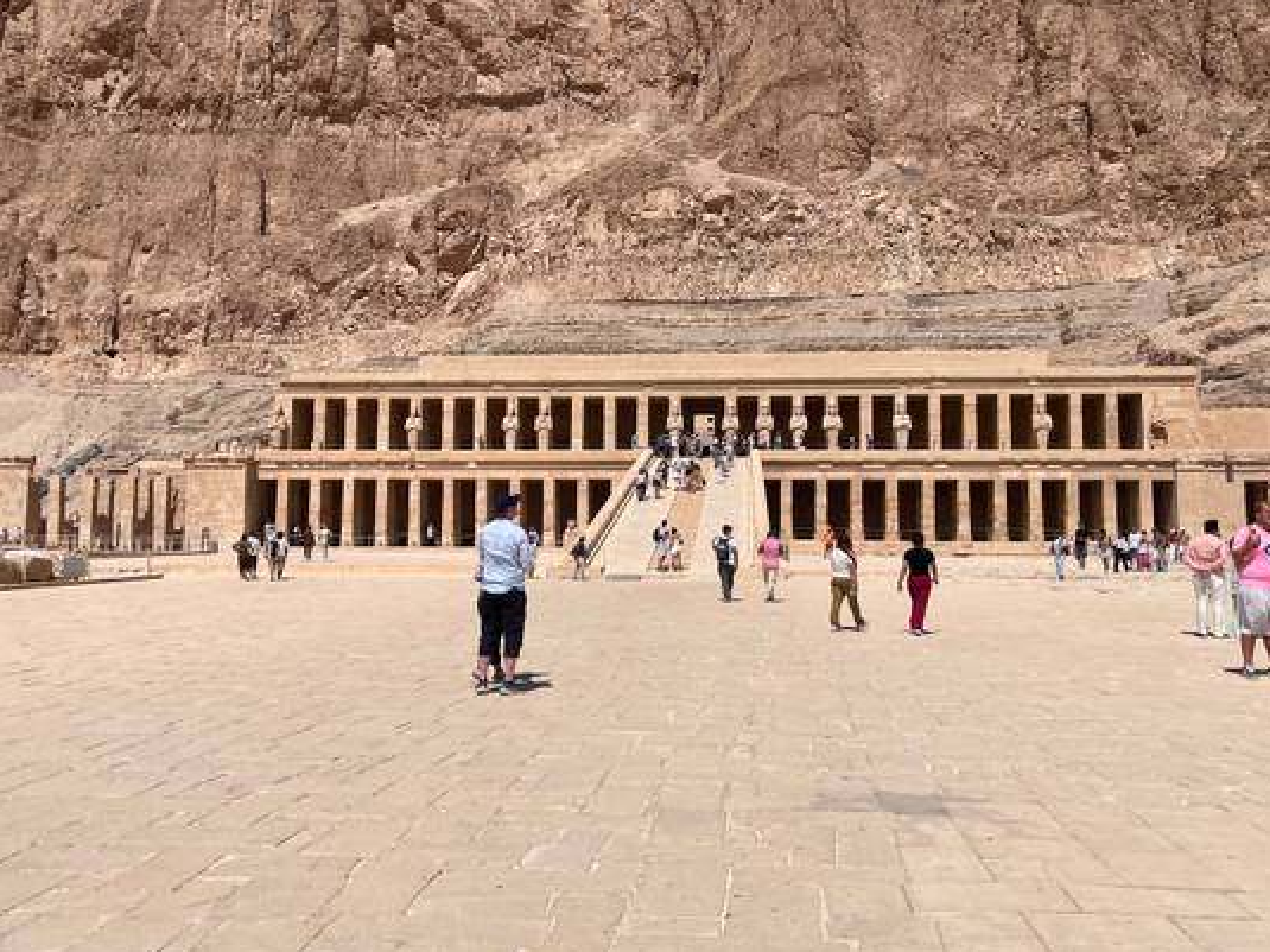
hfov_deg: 52.6
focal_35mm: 35
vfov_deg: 40.7
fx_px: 1284
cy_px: 465
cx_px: 620
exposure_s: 1/10870
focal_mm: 5.1
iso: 50
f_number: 1.6
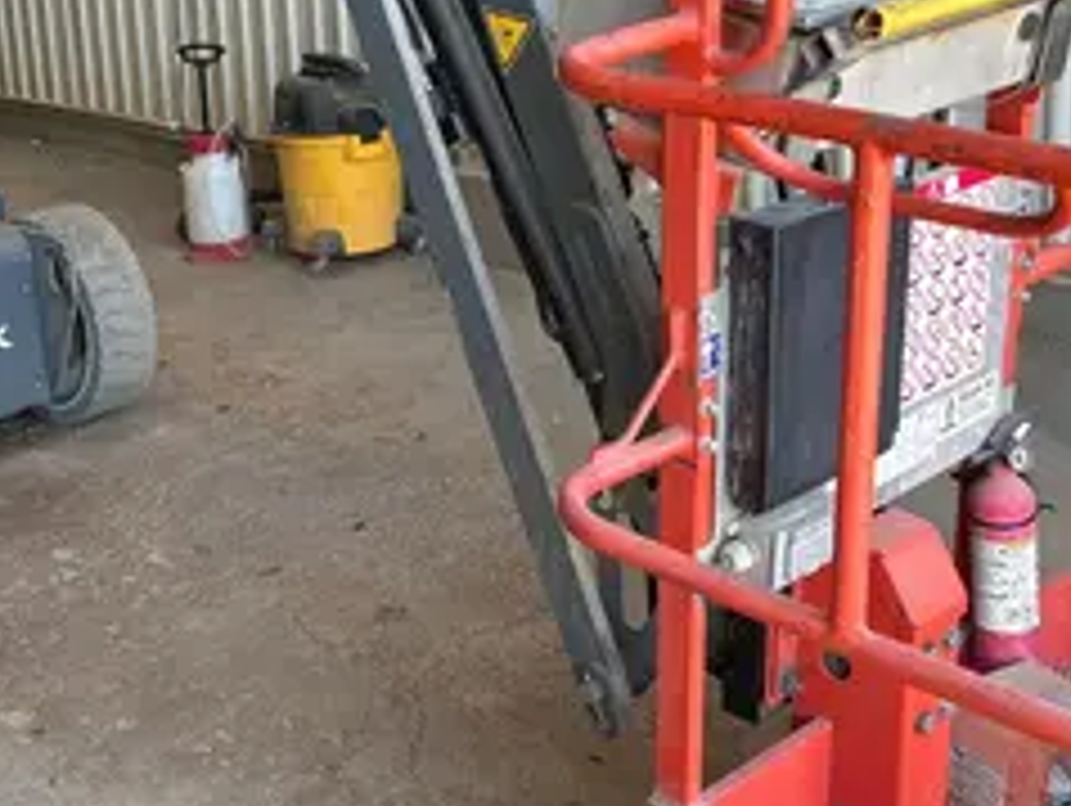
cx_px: 243
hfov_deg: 31.5
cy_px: 218
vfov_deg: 24.2
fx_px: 1858
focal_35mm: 60
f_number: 1.5
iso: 40
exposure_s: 1/120
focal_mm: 5.7
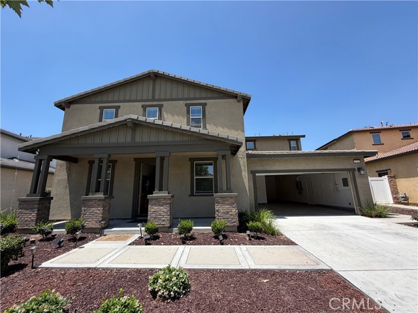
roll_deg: +1.3
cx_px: 209
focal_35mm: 14
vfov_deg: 85.7
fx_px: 169
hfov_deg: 102.1
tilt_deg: +11.3
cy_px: 156
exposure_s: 1/770
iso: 25
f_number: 2.2
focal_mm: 2.22
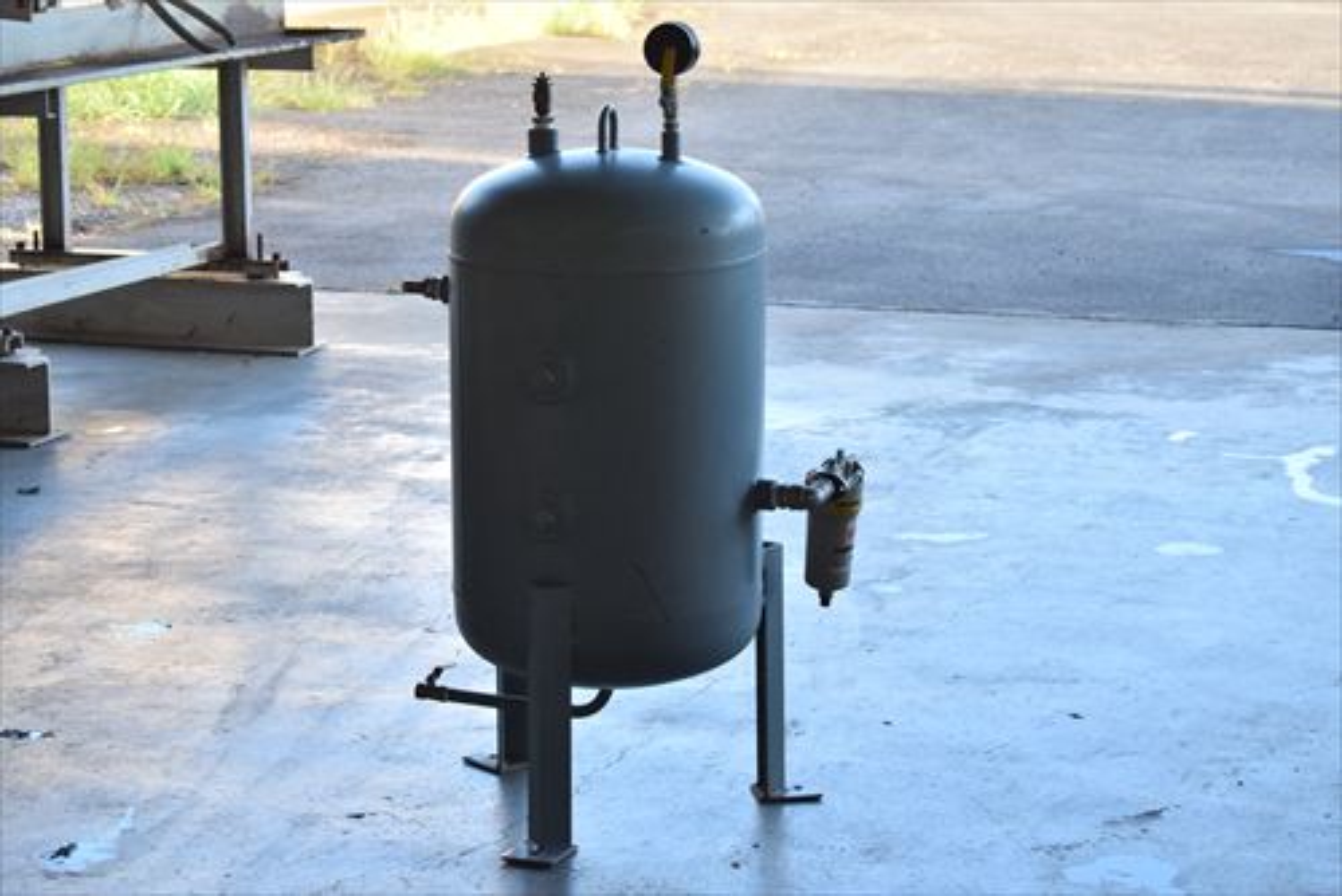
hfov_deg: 24.6
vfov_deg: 16.6
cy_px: 448
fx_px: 3077
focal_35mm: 82
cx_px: 671
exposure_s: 1/250
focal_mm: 55
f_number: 6.3
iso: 1250
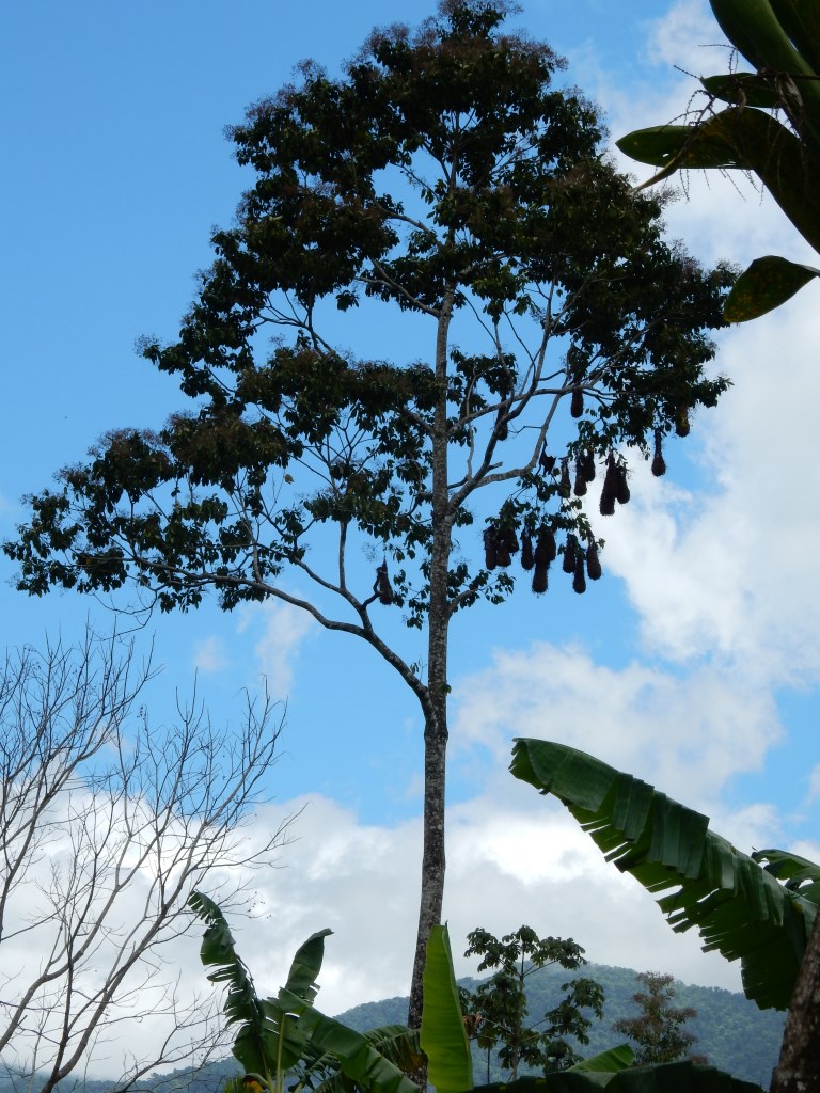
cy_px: 546
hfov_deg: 12.7
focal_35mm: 117
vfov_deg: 16.8
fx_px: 3695
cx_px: 410
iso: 125
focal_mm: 20.9
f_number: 5.6
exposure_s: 1/640
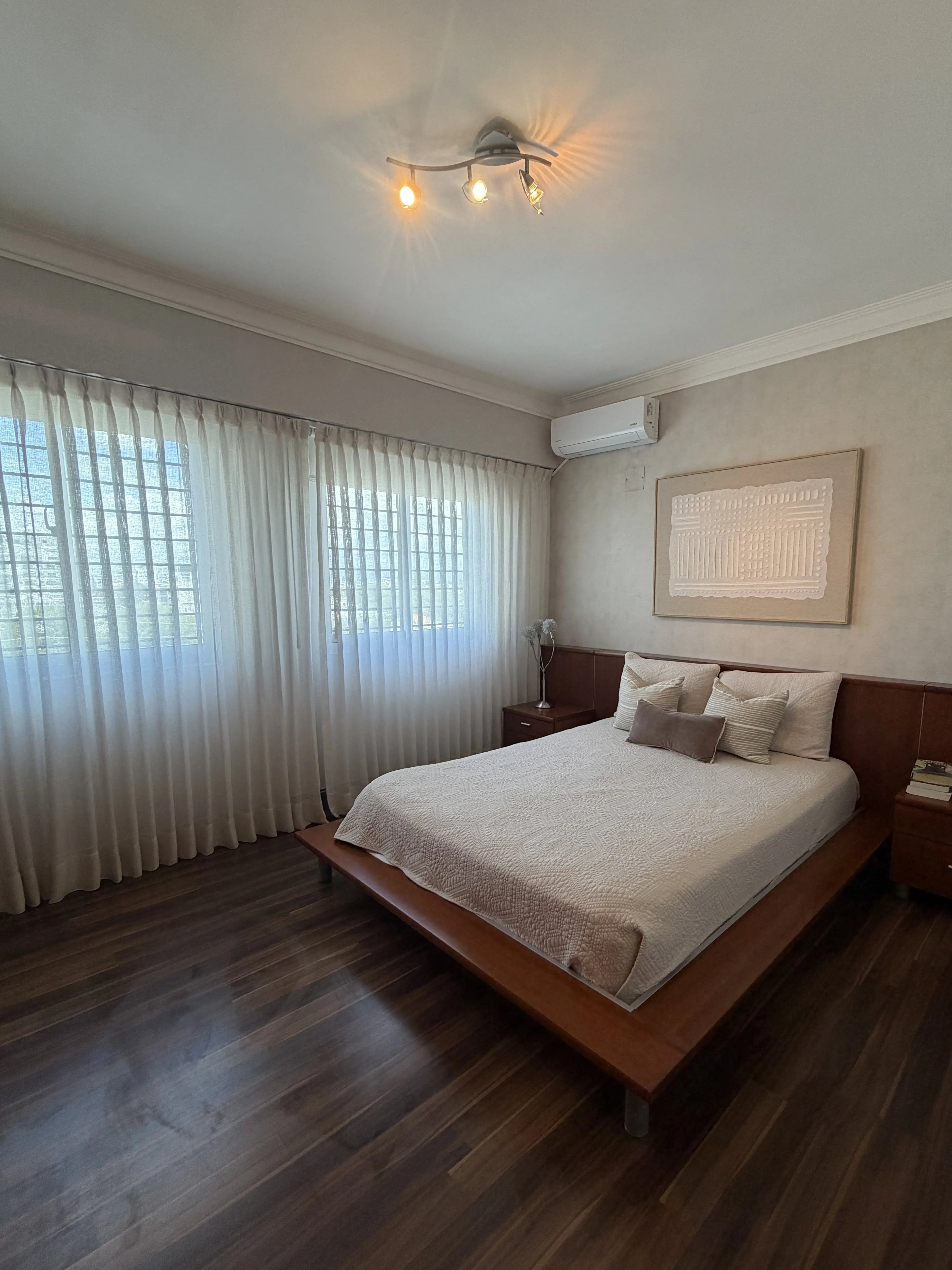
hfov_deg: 77.9
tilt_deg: -8.2
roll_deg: -0.8
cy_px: 668
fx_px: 587
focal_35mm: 16
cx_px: 522
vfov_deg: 94.4
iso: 125
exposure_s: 1/120
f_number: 2.2
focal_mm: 2.22
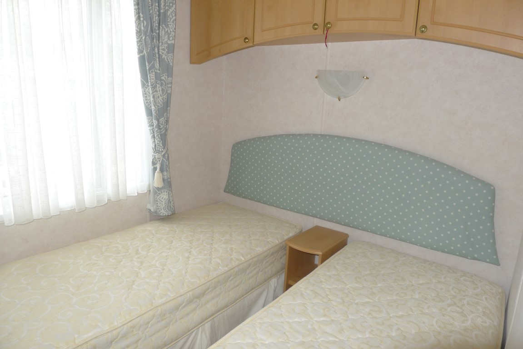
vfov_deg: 53.2
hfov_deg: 73.7
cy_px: 174
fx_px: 349
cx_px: 262
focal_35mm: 24
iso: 100
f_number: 2.8
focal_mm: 5.1
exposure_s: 1/100
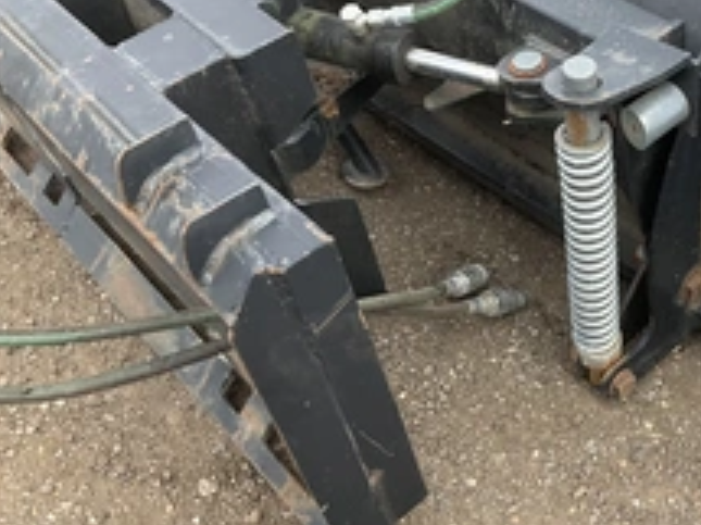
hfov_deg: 34.0
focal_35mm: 54
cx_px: 606
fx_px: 1093
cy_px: 274
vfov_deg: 27.0
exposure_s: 1/362
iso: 25
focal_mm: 3
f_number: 1.8
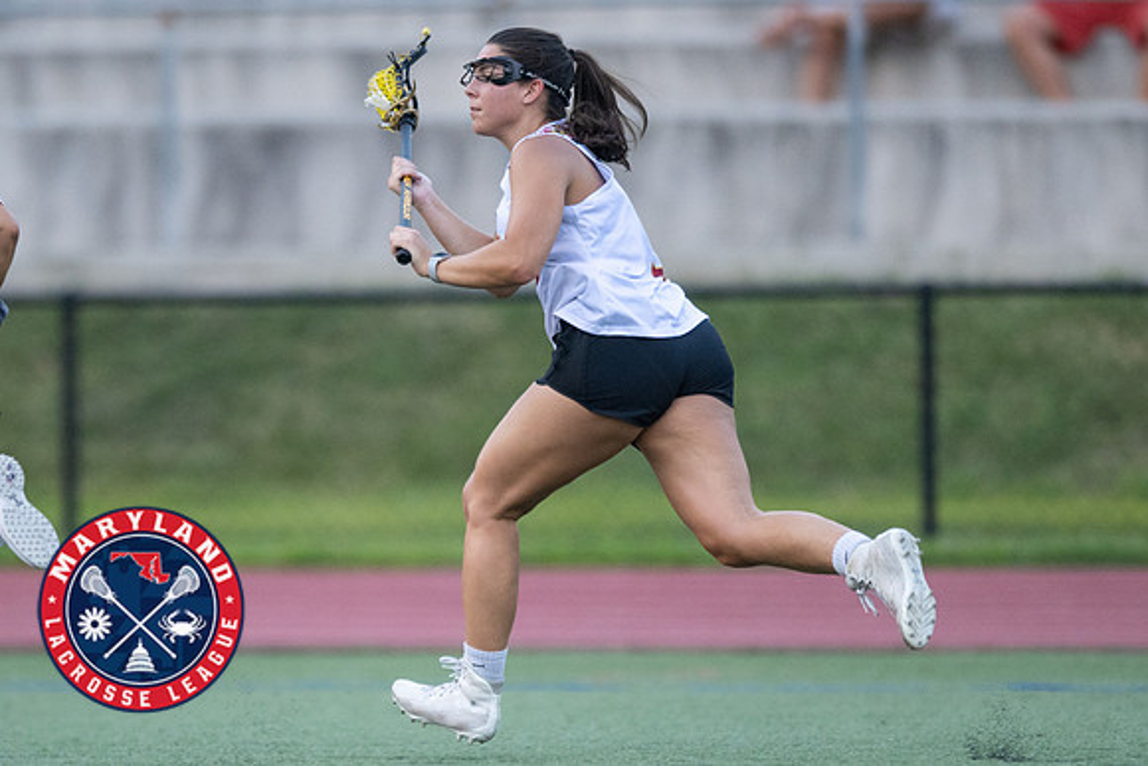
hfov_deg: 2.6
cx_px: 455
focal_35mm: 803
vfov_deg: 1.7
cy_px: 566
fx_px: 25626
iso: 1600
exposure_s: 1/1000
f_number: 2.8
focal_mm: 400
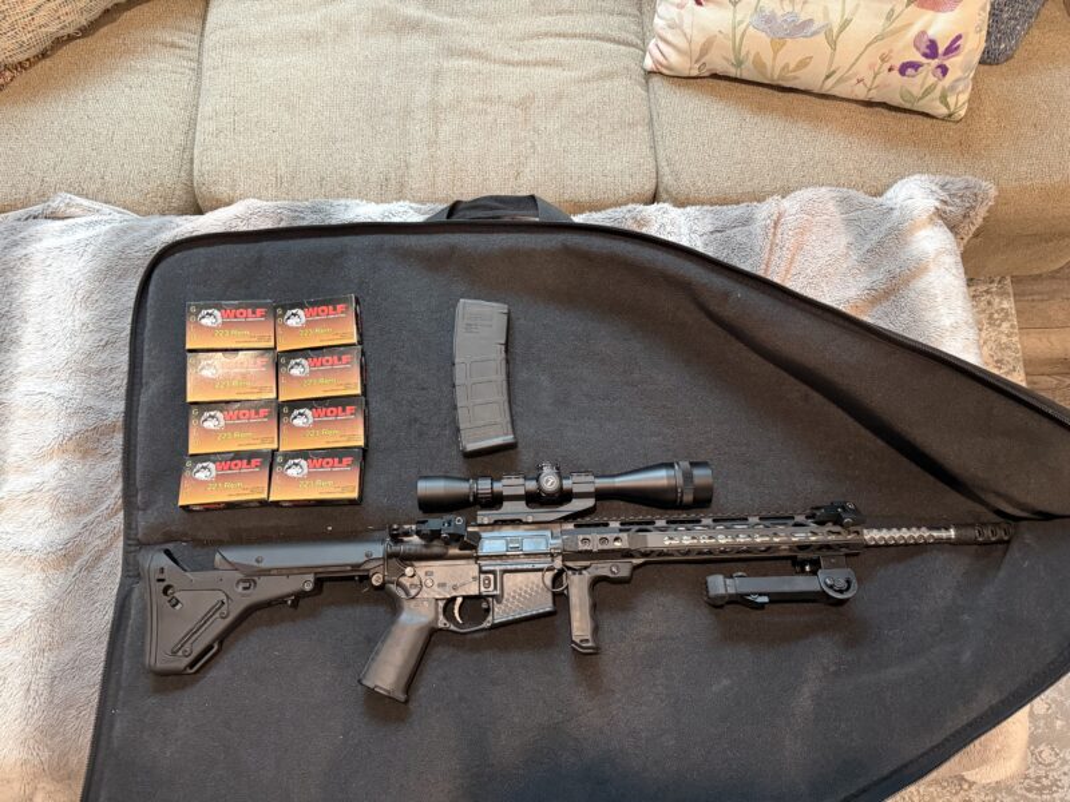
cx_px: 535
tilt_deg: -75.3
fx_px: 742
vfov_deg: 56.8
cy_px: 401
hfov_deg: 71.6
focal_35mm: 24
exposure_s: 1/60
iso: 800
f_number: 1.78
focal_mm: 6.76
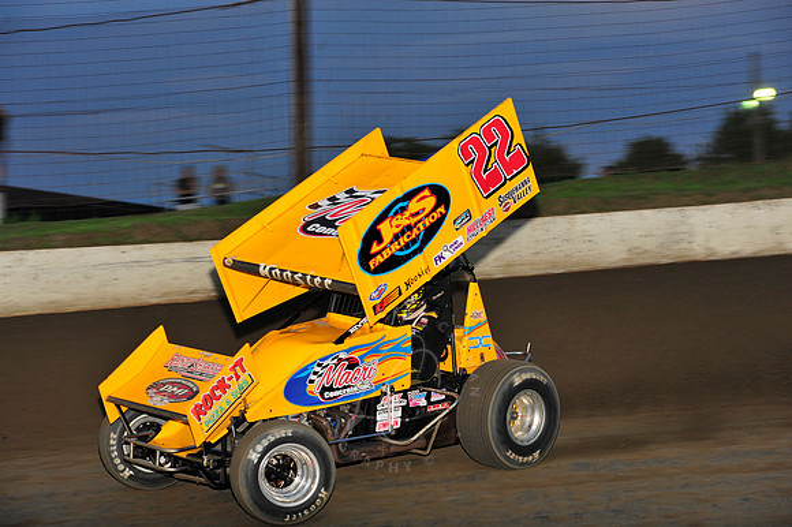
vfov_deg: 13.0
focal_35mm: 105
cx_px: 396
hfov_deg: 19.5
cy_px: 264
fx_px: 2309
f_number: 6.3
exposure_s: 1/320
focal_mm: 105
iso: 640
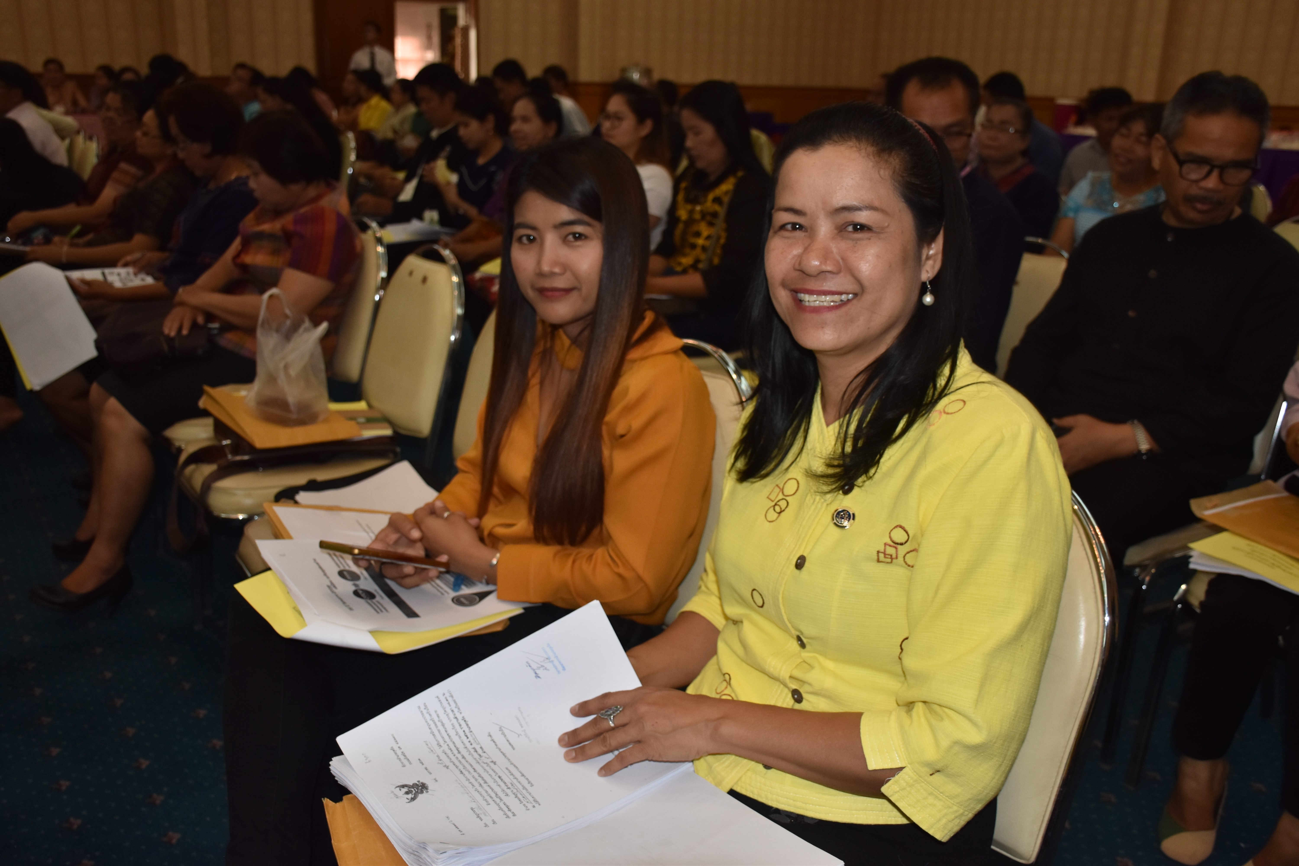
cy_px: 433
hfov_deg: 57.2
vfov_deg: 40.0
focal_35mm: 33
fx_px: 1191
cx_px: 650
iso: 400
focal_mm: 22
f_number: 4
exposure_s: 1/60
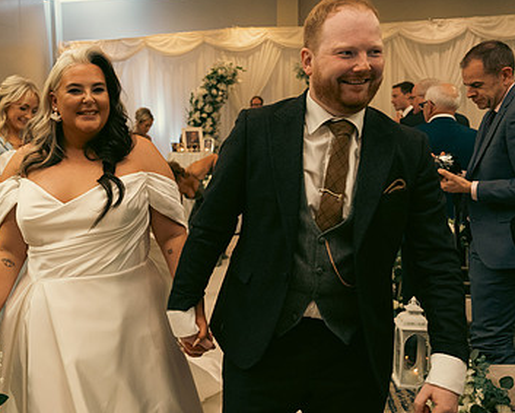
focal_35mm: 37
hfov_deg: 48.0
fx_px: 564
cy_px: 193
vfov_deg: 40.2
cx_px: 160
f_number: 3.5
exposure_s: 1/160
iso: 2500
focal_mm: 24
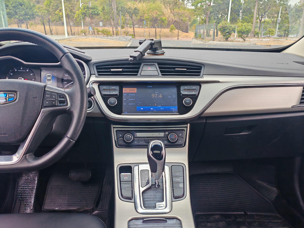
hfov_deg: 61.7
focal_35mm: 29
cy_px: 114
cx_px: 152
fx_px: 255
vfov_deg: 48.2
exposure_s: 1/120
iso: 50
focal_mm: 5.3
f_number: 1.9
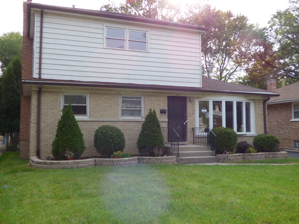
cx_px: 150
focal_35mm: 36
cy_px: 112
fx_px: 311
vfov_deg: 39.7
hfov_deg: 51.4
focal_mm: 6.18
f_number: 3.4
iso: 100
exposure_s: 1/320
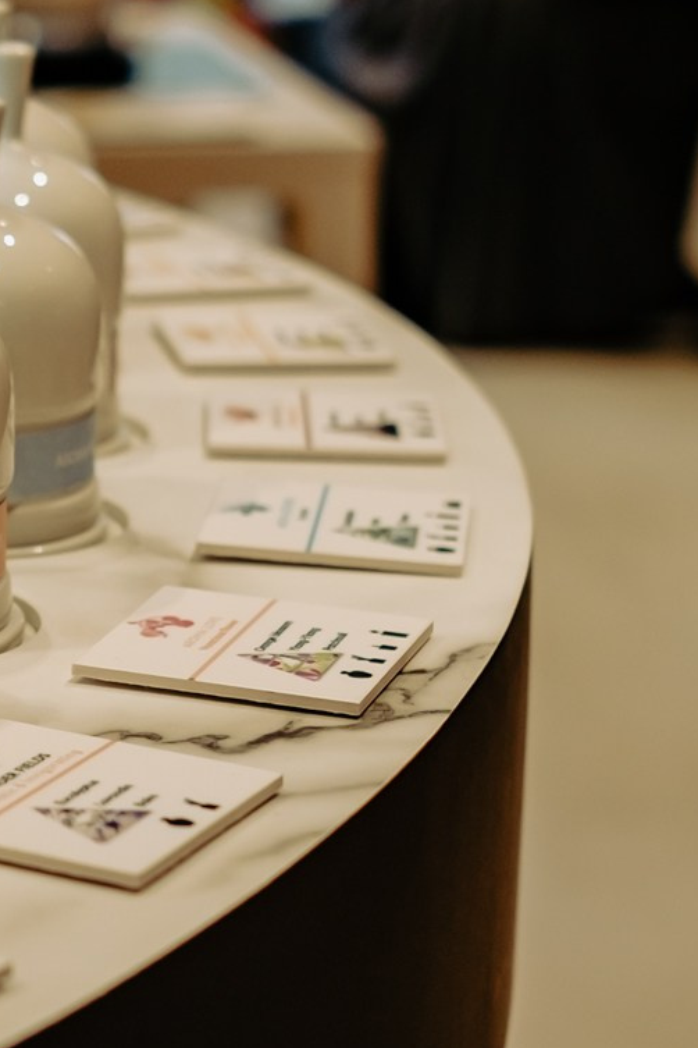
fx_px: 3461
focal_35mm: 119
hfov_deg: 11.3
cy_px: 398
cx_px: -177
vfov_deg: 17.2
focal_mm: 23
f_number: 2.8
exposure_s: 1/250
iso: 200
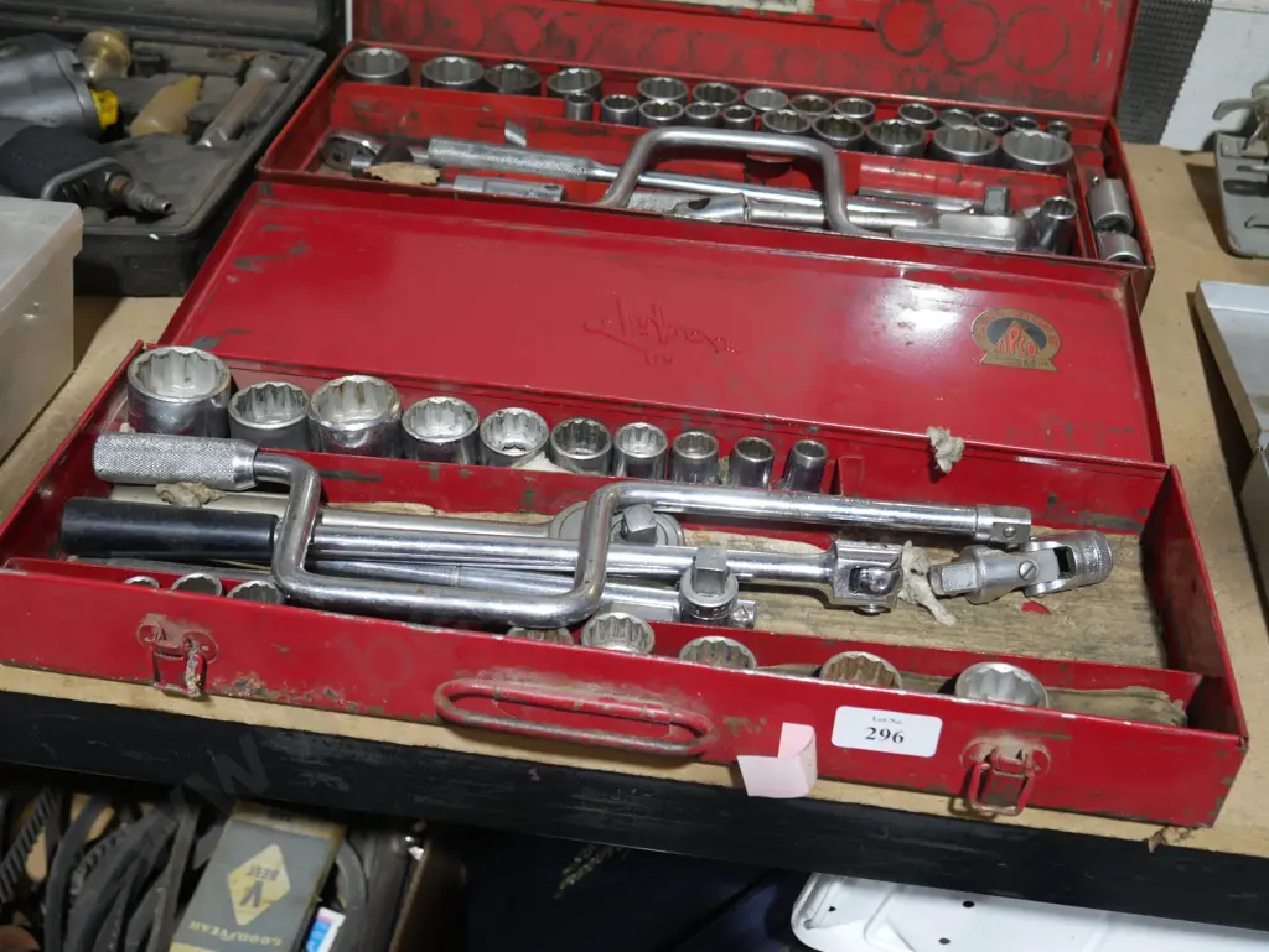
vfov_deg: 36.0
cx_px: 634
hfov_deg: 46.8
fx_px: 1467
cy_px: 476
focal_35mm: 40
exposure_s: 1/60
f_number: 4.5
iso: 800
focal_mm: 20
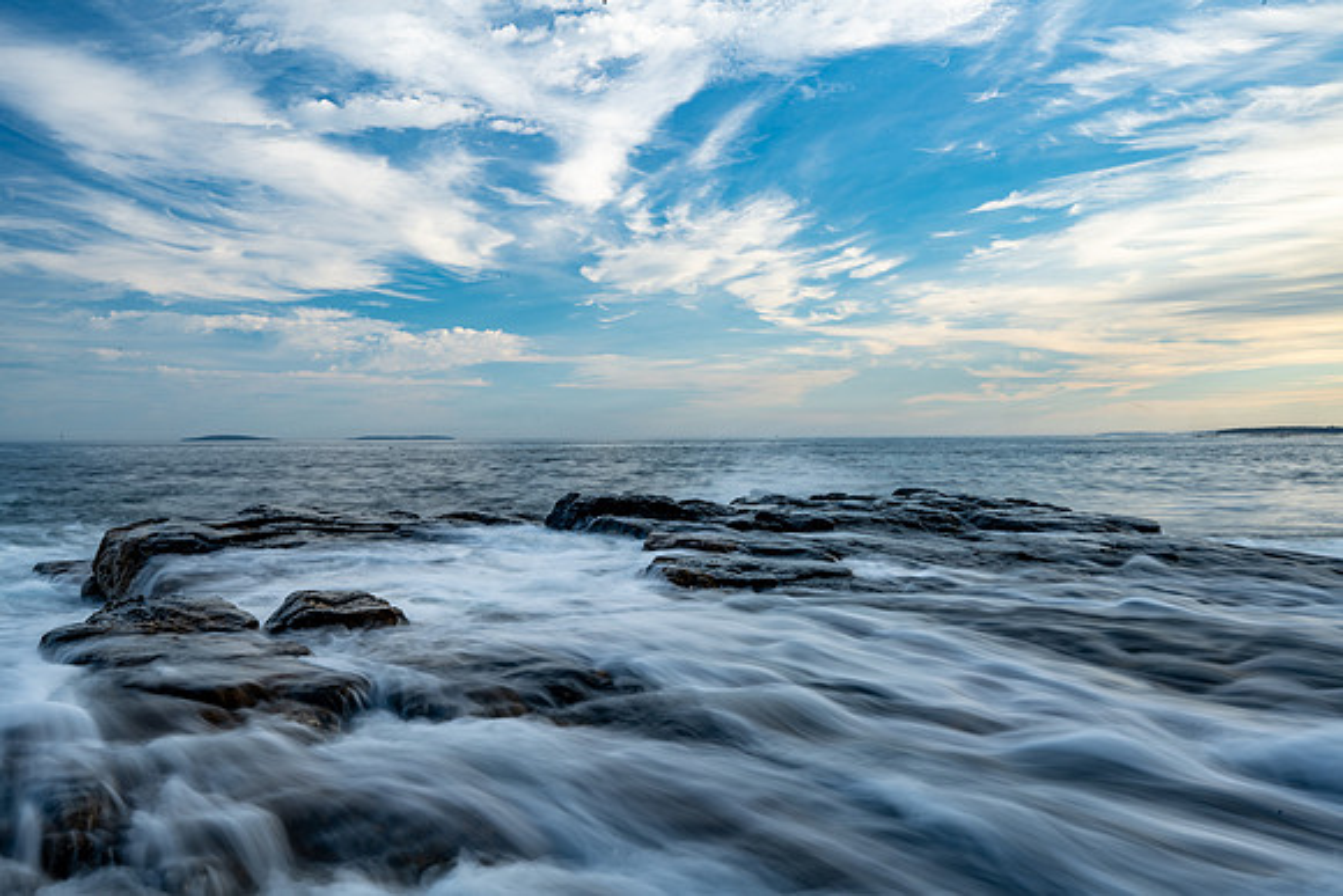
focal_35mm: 32
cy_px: 448
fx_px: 1190
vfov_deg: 41.3
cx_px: 672
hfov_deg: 58.9
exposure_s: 1/1.67
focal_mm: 31.5
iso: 64
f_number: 22
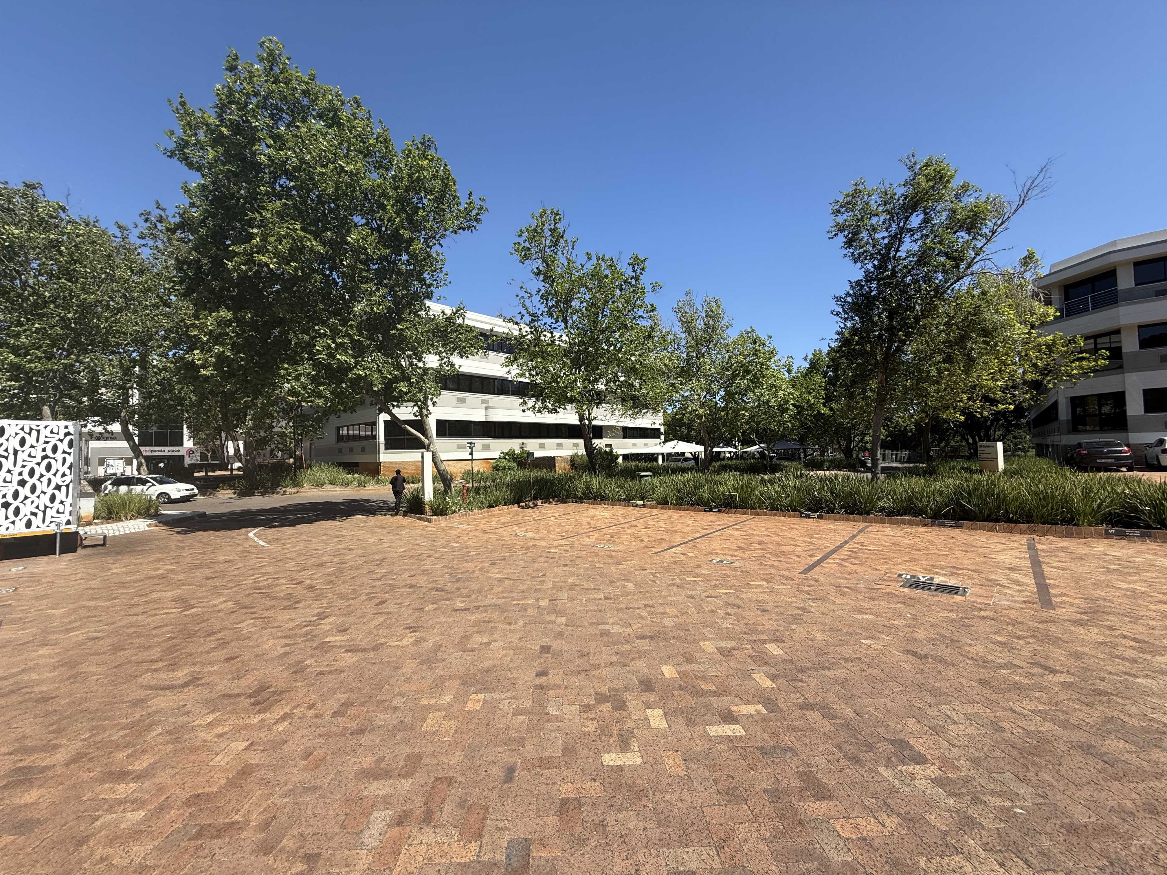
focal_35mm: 14
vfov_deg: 85.7
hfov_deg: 102.1
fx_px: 472
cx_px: 584
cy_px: 438
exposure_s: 1/1656
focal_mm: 2.22
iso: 50
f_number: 2.2
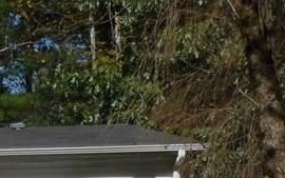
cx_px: -182
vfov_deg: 5.9
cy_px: 254
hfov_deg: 9.2
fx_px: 1717
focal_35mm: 221
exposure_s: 1/1000
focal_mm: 9.3
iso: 100
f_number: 4.3
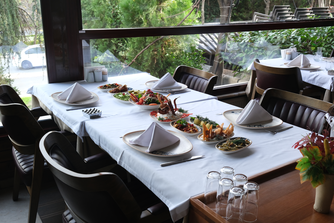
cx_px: 167
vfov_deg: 35.9
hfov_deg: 51.9
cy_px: 112
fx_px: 343
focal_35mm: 37
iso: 800
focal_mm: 24.9
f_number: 6.4
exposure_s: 1/60
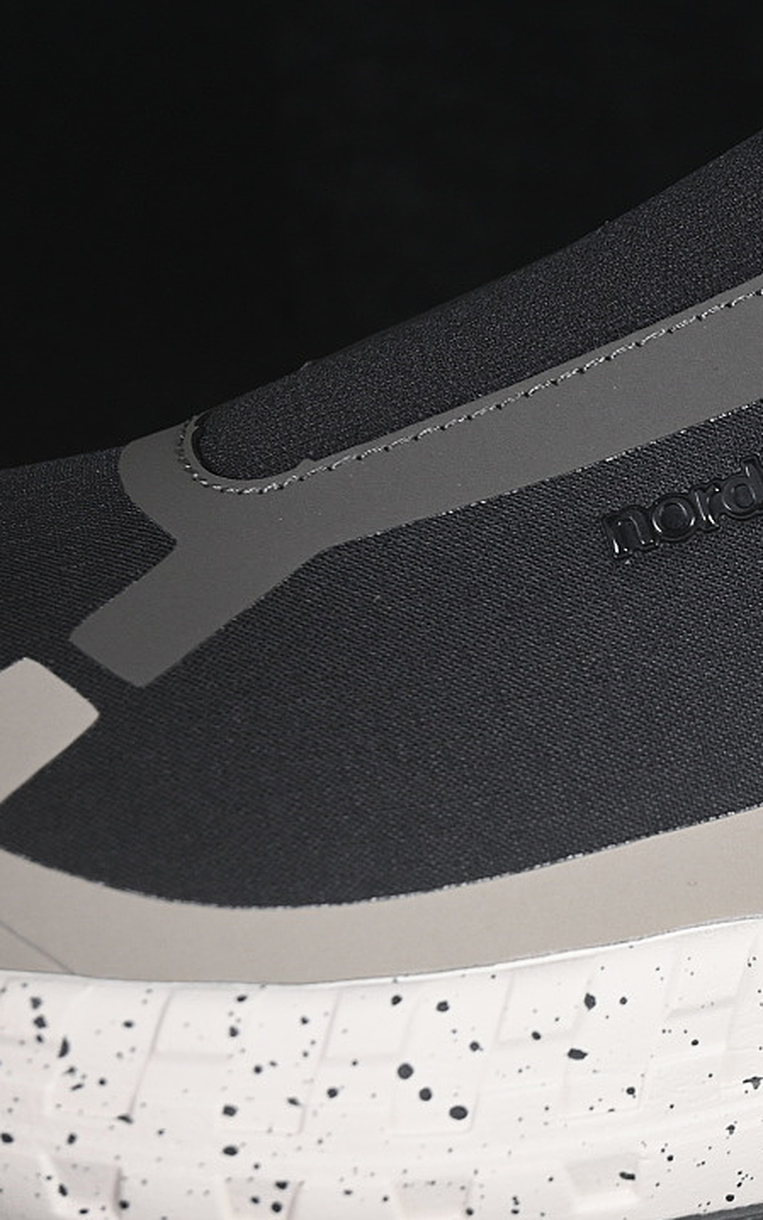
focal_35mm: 115
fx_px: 3825
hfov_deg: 11.2
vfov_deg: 18.1
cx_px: 914
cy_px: 610
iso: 160
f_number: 6.3
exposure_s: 1/60
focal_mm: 50
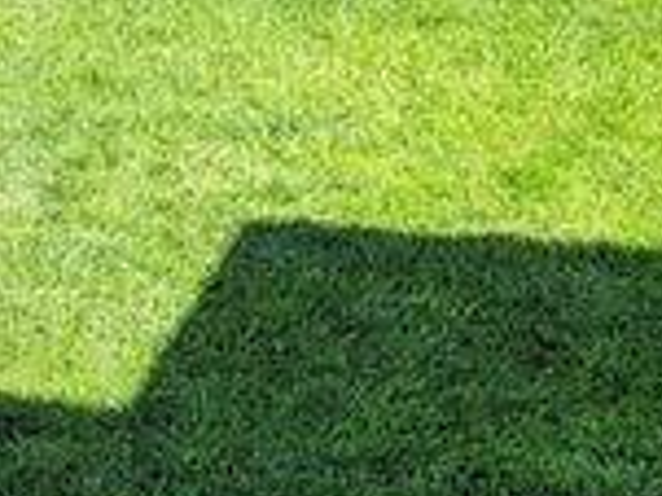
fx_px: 2599
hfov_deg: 12.7
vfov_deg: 10.9
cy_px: 206
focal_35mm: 136
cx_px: -664
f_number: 1.8
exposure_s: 1/474
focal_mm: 6.7
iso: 16
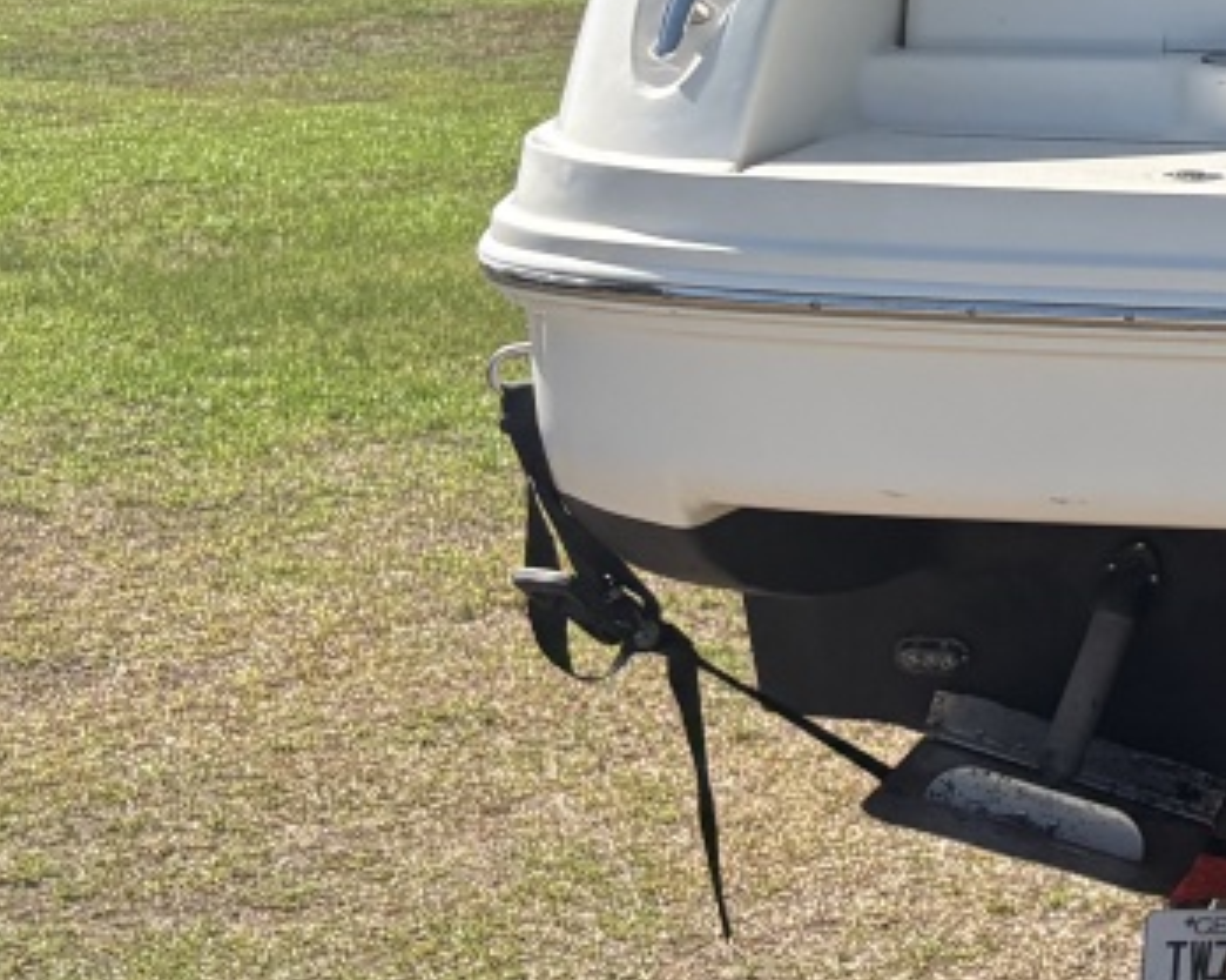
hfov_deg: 15.6
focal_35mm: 105
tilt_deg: -2.1
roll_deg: -0.9
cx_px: 2223
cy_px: -92
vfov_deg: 14.3
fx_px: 3808
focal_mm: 5.96
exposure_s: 1/2747
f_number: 1.6
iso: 50
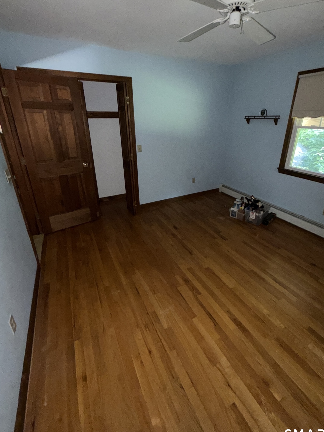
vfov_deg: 94.2
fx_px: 200
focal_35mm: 16
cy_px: 196
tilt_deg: -21.7
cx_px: 174
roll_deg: +0.7
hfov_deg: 78.0
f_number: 2.2
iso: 400
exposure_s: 1/26
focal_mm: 2.22
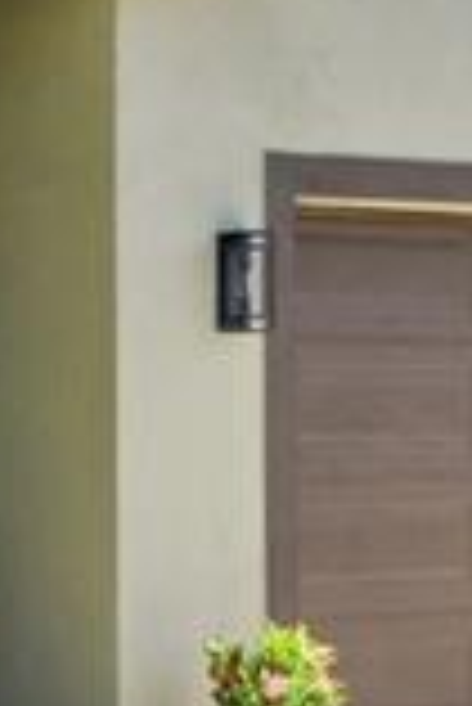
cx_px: -346
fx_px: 2041
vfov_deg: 19.1
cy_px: -9
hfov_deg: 12.2
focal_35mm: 104
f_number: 8
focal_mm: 16
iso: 400
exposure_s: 1/1000
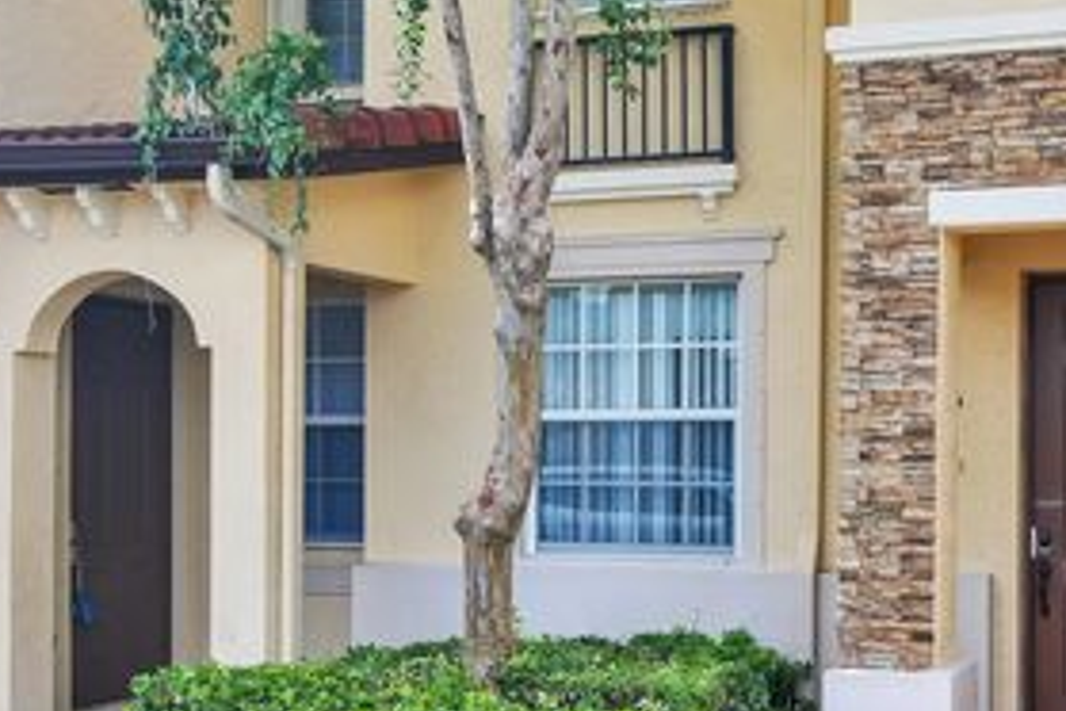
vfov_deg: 24.6
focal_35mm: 55
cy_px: 289
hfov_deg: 35.5
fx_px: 1628
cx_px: 795
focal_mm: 24
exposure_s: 1/250
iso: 400
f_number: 8
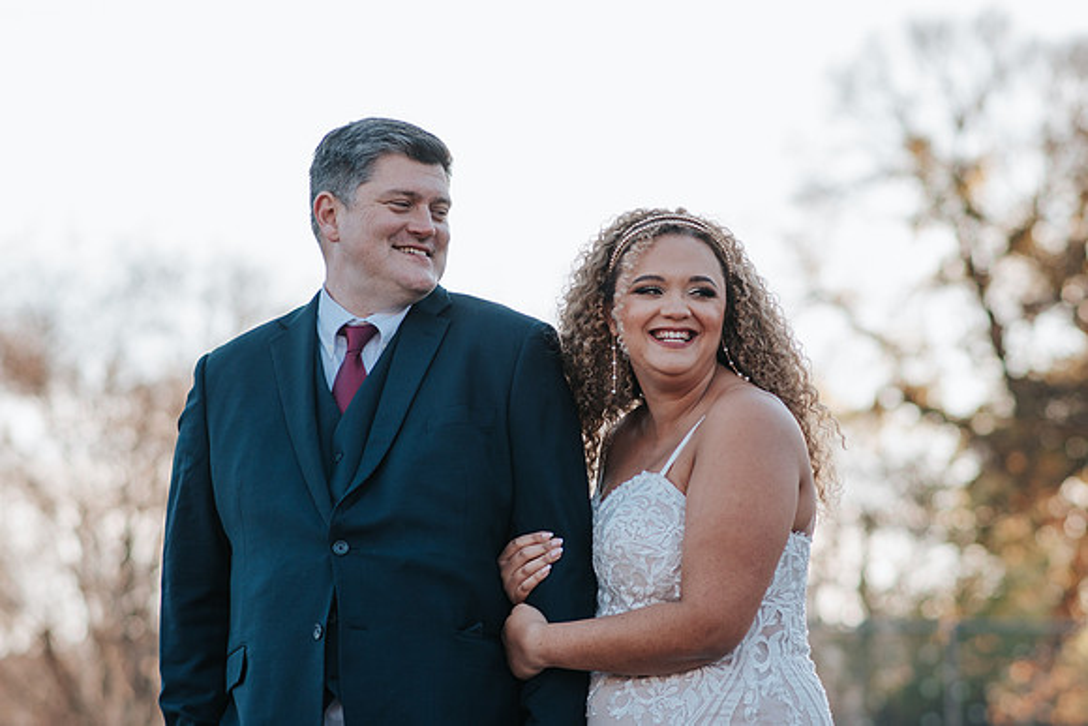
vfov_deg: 9.6
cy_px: 363
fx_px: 4344
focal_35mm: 144
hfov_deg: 14.3
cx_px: 600
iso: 100
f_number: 2.8
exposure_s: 1/400
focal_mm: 85
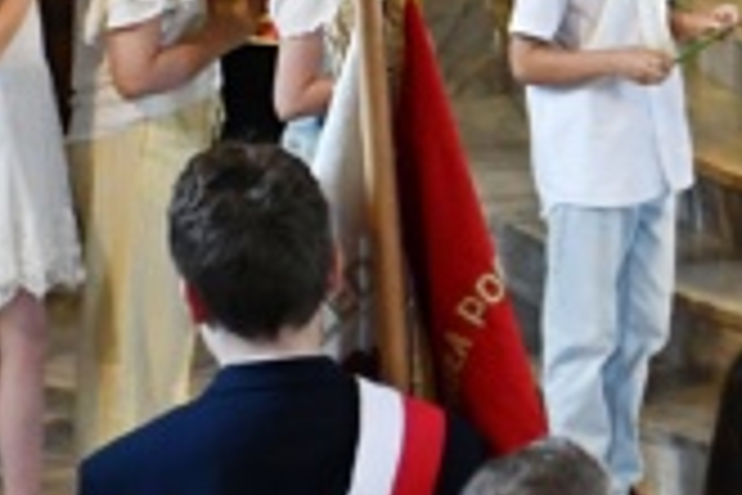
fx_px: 11479
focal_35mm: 557
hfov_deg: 3.7
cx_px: 1610
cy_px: -277
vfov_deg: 2.5
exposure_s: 1/125
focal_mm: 60
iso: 1600
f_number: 5
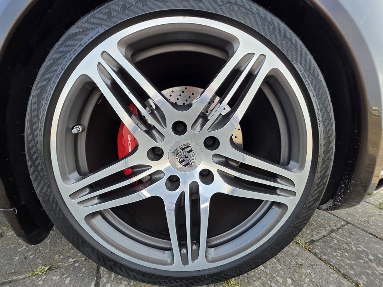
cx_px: 192
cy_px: 144
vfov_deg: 89.9
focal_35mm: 13
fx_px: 144
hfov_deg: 106.2
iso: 40
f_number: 1.9
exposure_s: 1/264
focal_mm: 2.2
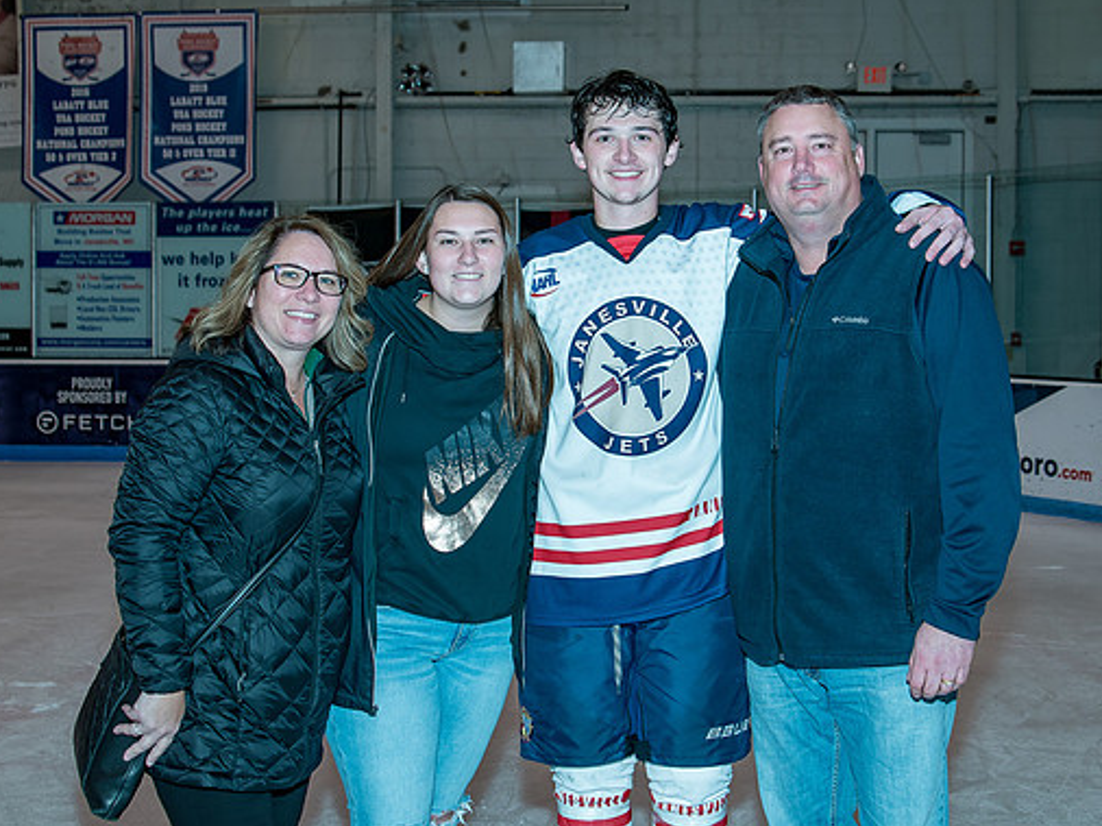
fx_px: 1718
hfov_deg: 35.5
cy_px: 365
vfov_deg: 27.0
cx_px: 584
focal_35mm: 54
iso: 200
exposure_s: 1/200
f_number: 4.5
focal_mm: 28
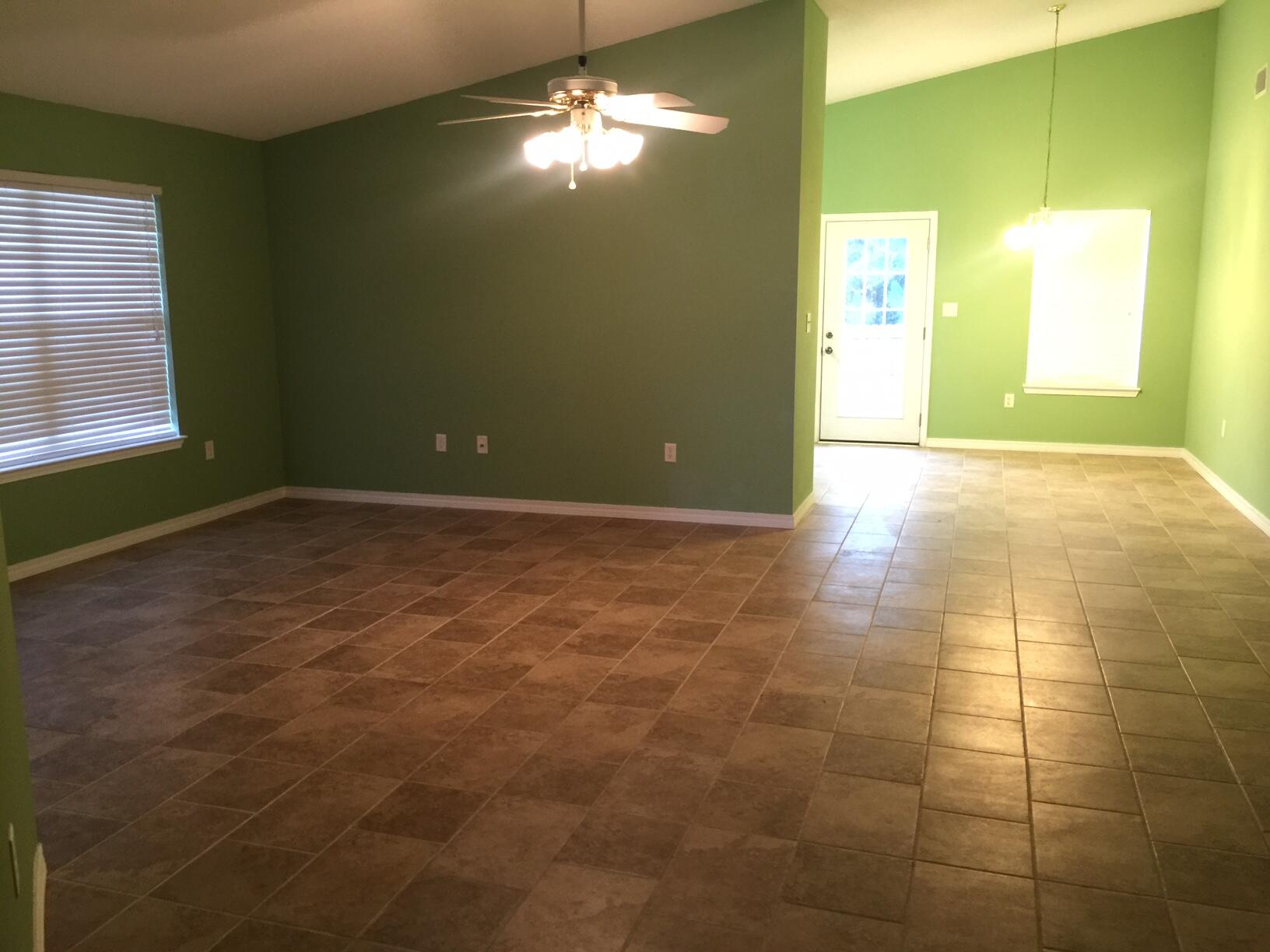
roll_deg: -0.4
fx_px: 1064
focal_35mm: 29
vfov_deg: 48.2
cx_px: 635
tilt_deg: -11.6
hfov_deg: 61.7
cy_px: 476
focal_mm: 4.15
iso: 80
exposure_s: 1/15
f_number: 2.2
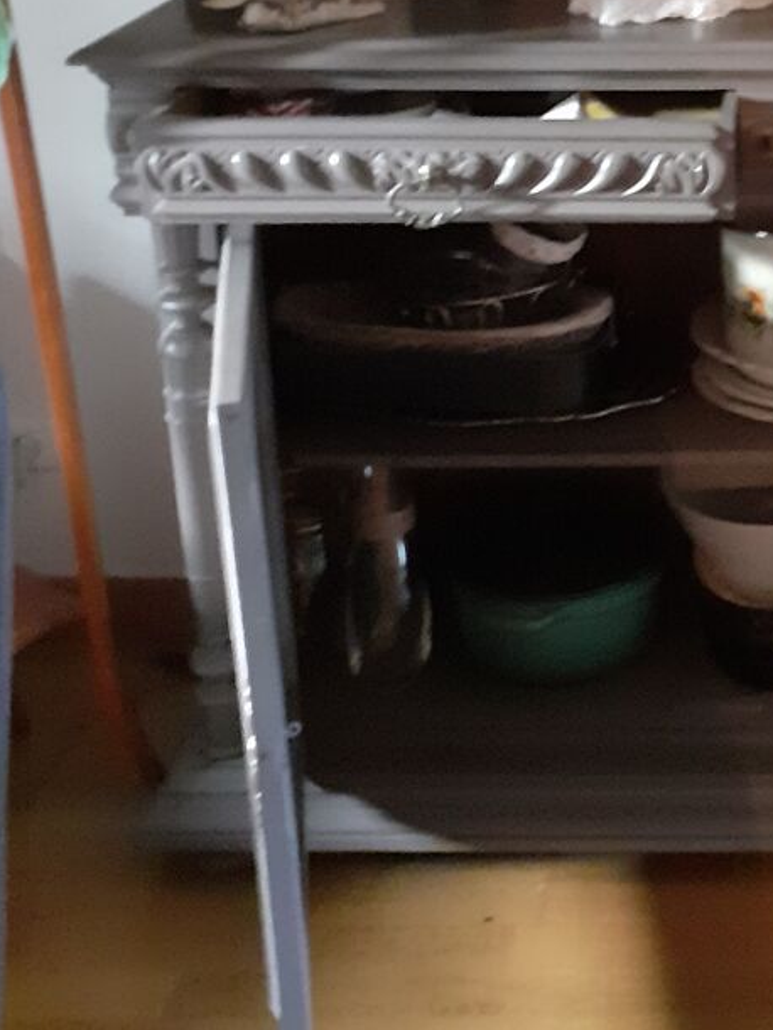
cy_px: 116
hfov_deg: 23.6
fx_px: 1755
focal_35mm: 59
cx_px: 803
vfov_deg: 31.3
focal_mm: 3.6
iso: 1250
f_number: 1.9
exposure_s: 1/10
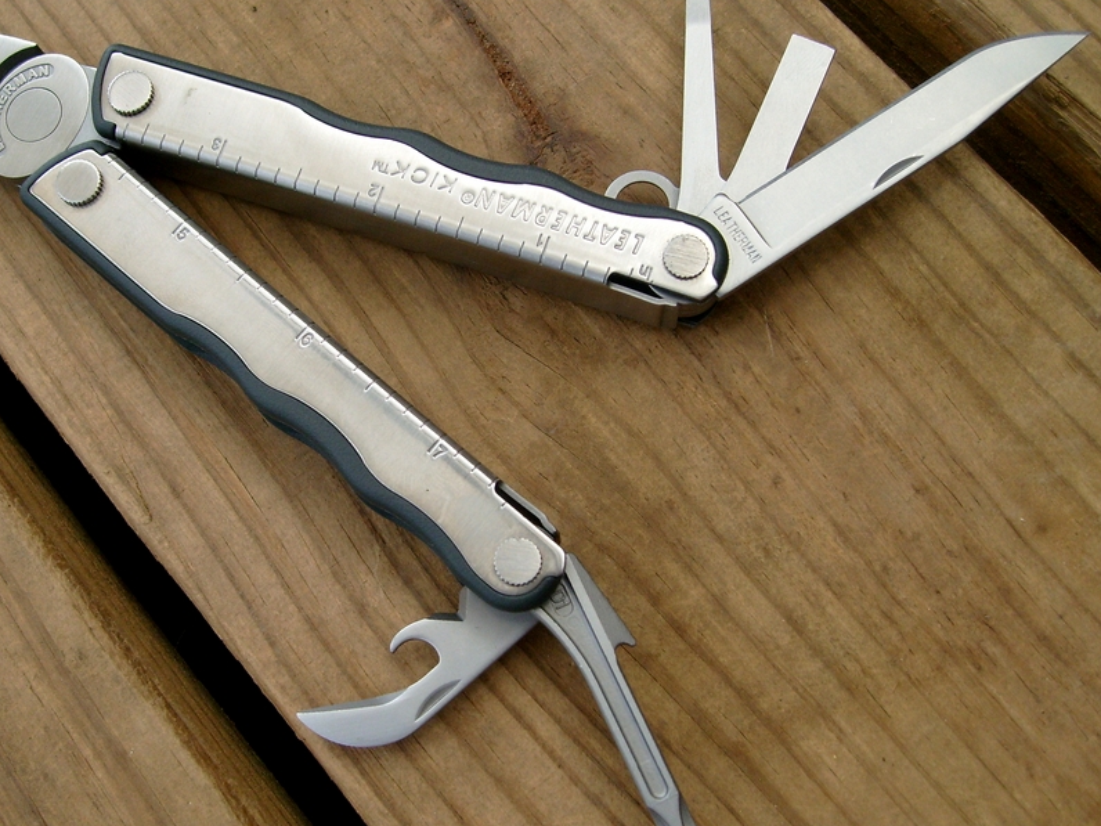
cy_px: 414
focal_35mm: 45
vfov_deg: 32.2
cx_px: 426
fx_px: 1431
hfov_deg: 41.8
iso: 80
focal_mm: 5.8
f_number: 2.8
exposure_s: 1/90
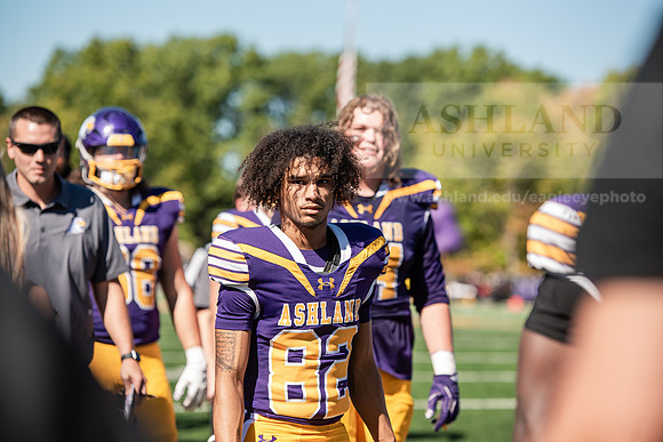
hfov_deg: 15.2
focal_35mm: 135
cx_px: 332
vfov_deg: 10.2
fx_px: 2487
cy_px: 221
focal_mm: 135
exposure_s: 1/1000
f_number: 3.5
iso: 125
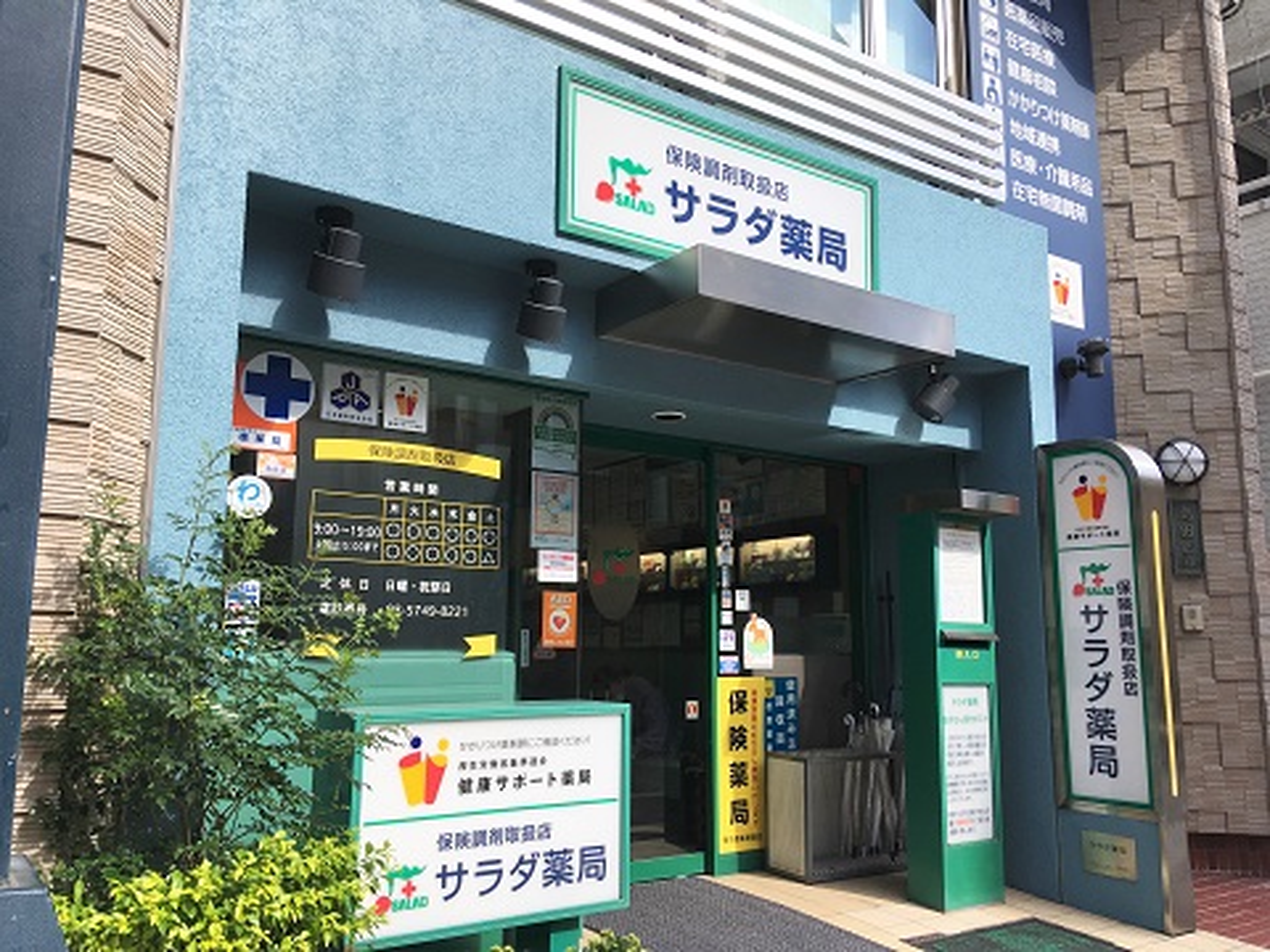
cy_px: 476
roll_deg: -0.5
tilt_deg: +7.4
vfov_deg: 48.2
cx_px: 635
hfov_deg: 61.7
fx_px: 1064
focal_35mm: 29
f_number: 2.2
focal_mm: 4.15
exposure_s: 1/509
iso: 25
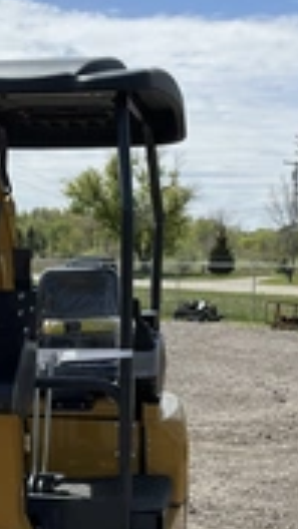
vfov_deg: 29.0
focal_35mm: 72
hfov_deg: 16.6
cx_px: 45
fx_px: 1011
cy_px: 382
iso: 25
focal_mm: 3
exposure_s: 1/1984
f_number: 1.8
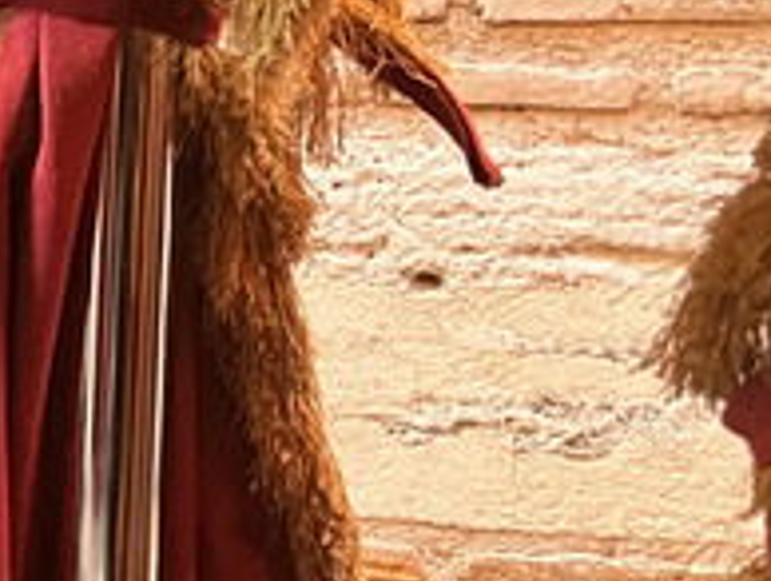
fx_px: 3011
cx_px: -1184
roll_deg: +1.1
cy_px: -48
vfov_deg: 10.9
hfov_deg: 11.5
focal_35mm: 135
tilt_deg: -5.6
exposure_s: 1/50
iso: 160
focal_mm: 5.1
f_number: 1.6
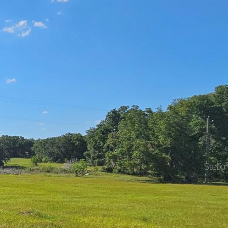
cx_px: -120
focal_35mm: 37
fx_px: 276
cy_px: 166
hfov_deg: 28.1
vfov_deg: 43.7
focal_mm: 2.2
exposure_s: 1/5048
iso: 50
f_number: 2.2
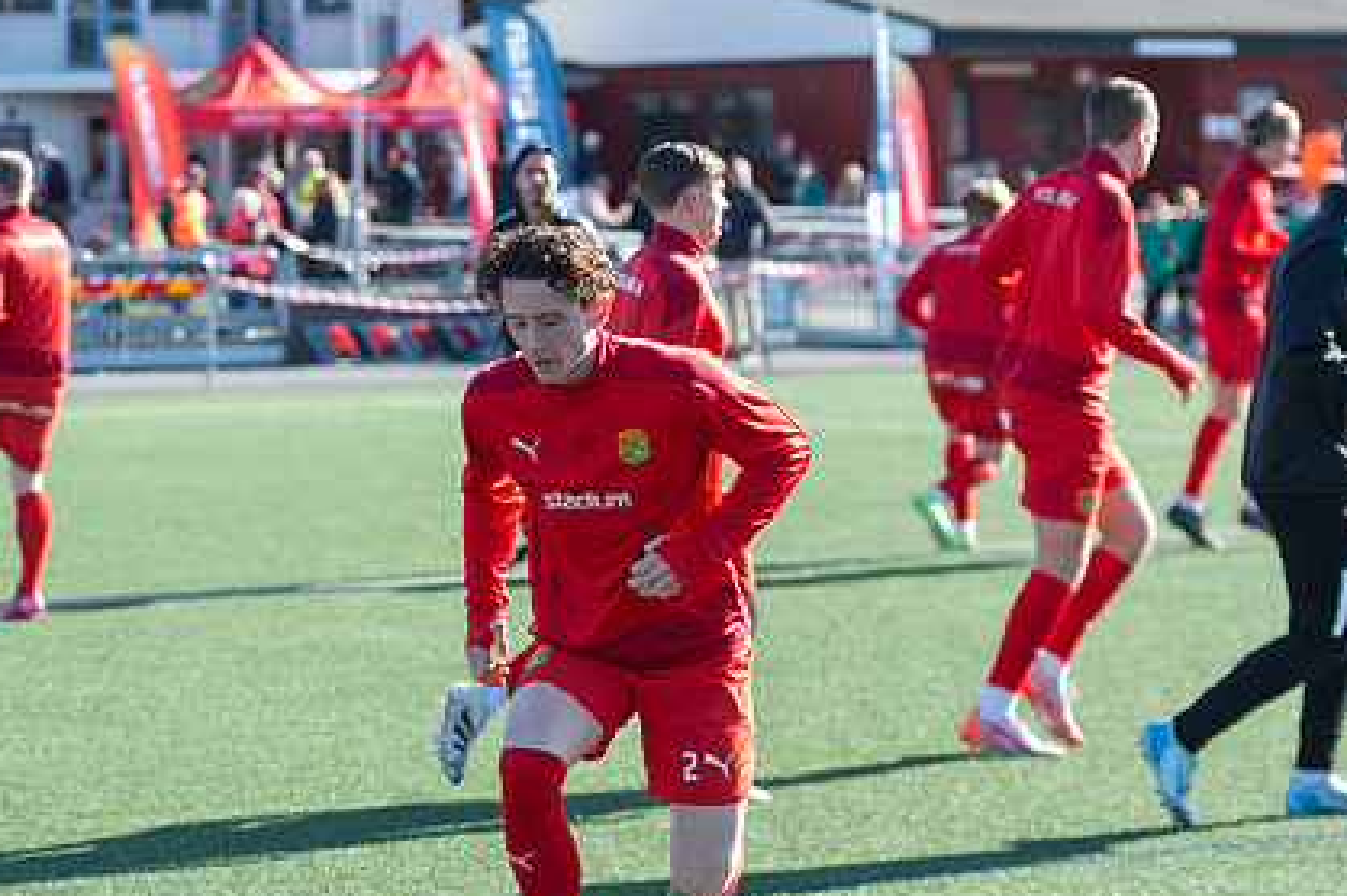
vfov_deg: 9.3
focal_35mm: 148
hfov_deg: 13.9
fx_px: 5533
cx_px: 677
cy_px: 432
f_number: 3.5
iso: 320
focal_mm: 100
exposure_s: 1/1000
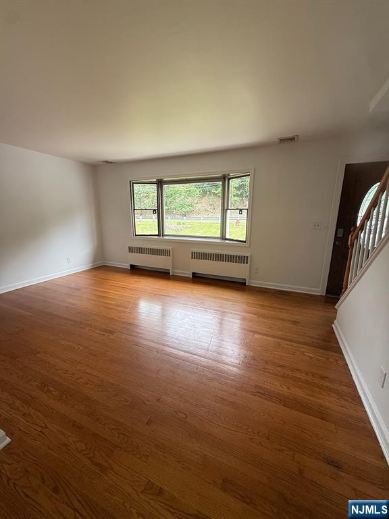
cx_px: 194
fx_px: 210
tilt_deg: -12.3
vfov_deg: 102.1
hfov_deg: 85.7
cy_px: 260
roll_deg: -0.9
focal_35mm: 14
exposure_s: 1/99
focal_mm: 2.22
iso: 64
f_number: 2.2
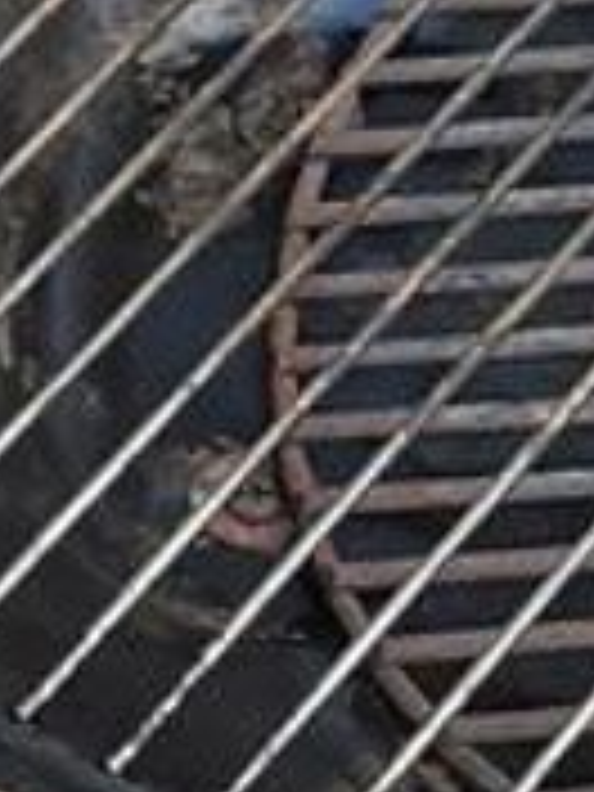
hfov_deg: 7.1
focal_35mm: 204
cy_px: 394
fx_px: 4667
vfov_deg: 9.7
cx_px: 1143
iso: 50
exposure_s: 1/871
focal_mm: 5.56
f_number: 1.6
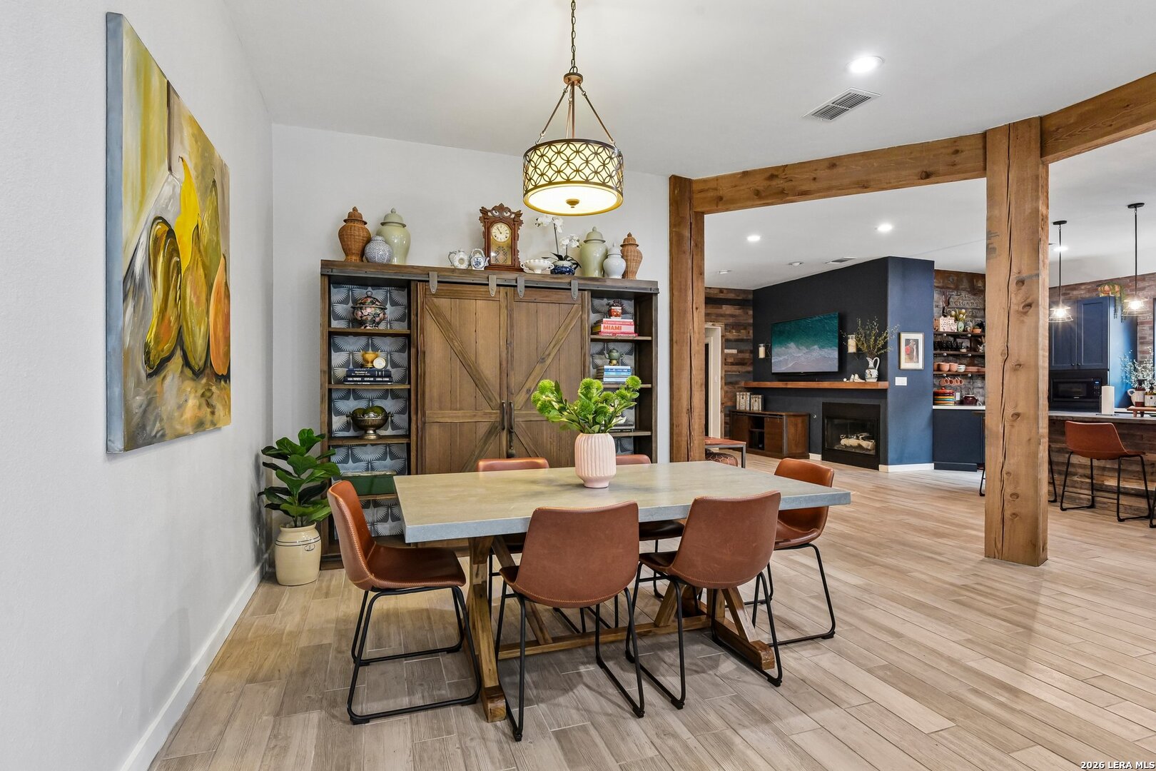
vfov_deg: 67.4
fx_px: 578
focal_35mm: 18
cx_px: 578
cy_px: 386
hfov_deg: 90.0
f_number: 8
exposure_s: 1/20
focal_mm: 18
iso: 6400
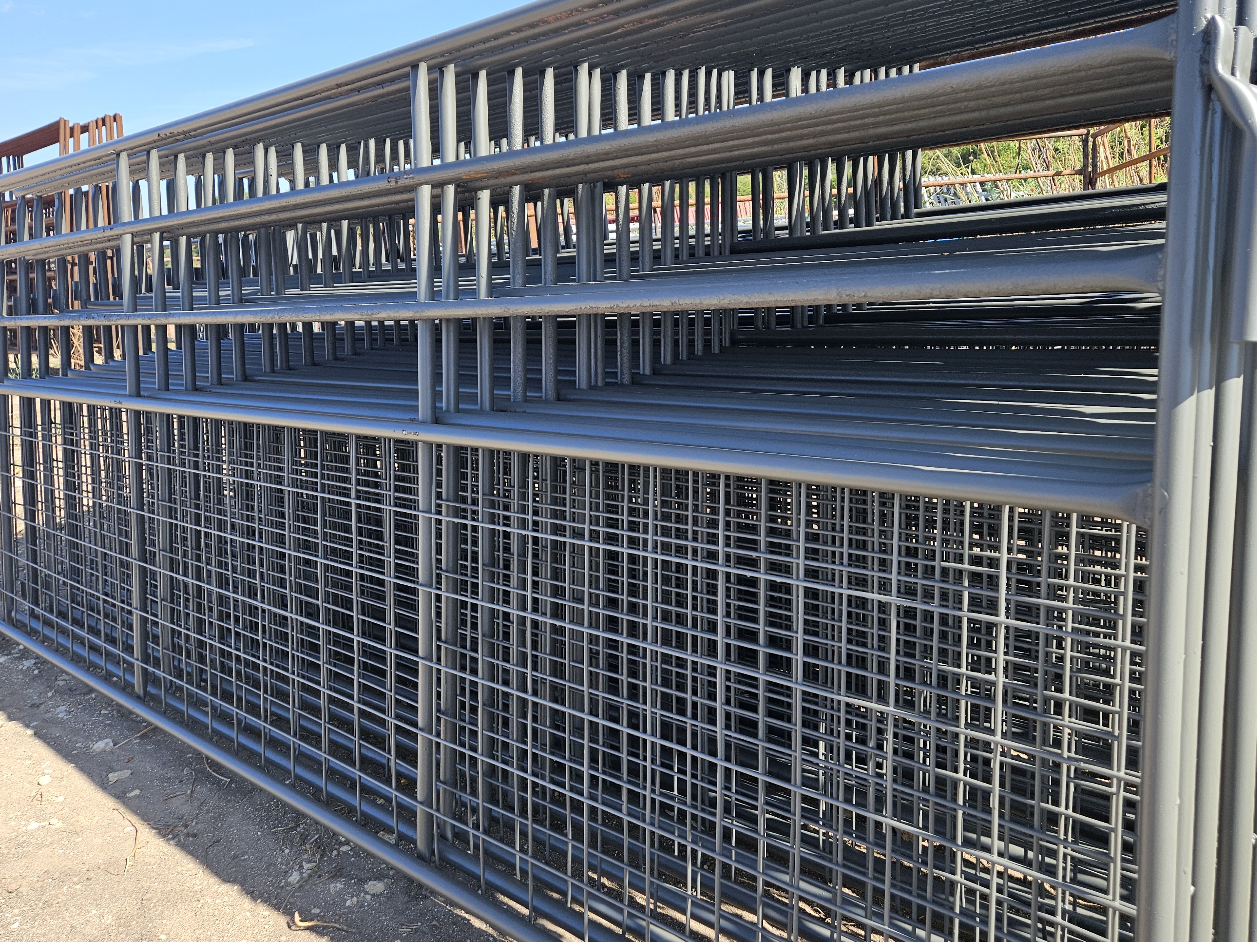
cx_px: 698
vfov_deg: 49.7
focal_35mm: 28
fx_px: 1017
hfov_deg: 63.3
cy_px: 431
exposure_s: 1/2000
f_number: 1.8
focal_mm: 5.4
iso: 80
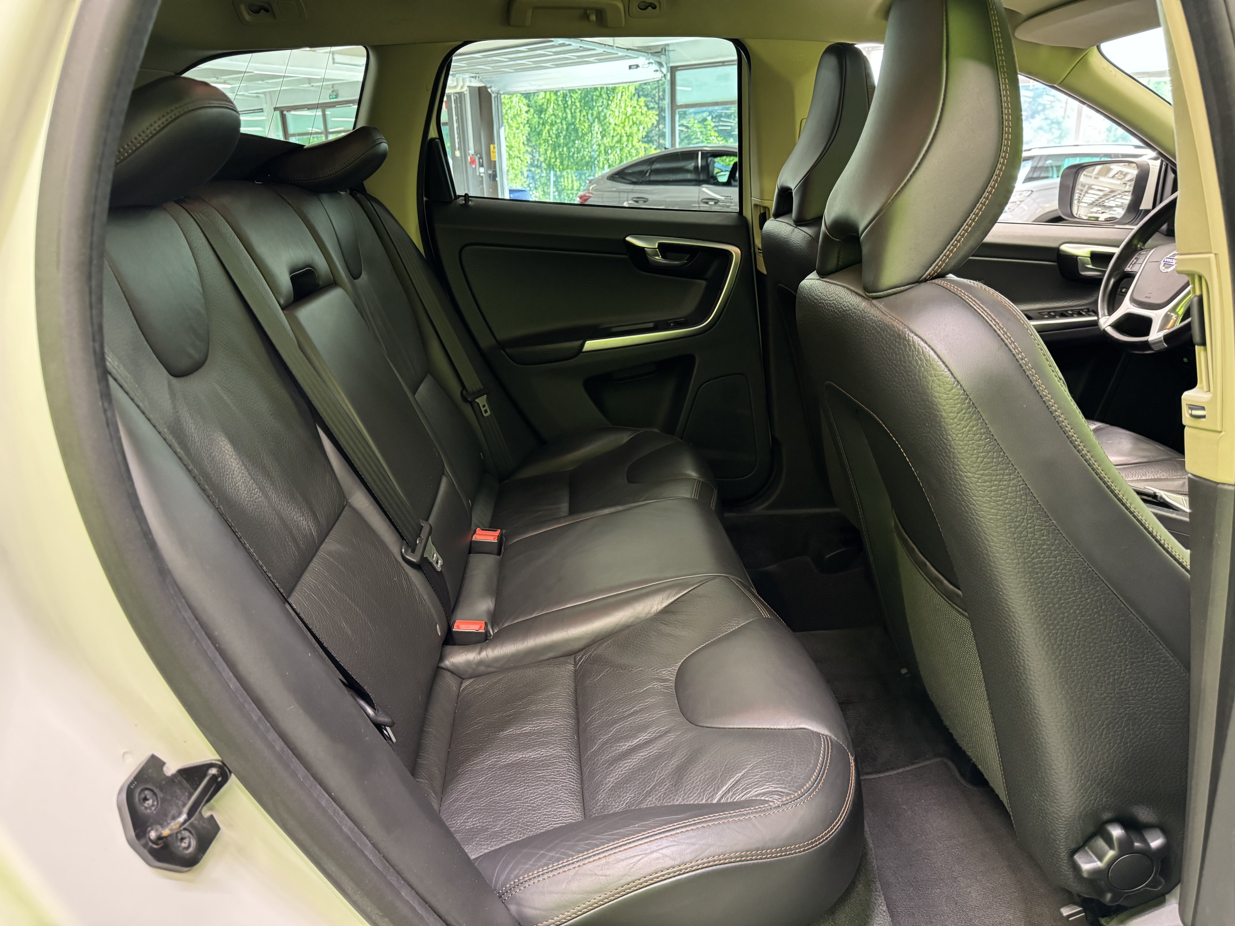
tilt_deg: -18.1
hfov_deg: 71.6
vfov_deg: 56.8
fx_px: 856
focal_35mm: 24
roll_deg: +2.1
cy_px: 463
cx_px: 618
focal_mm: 6.76
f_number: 1.78
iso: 800
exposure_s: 1/33
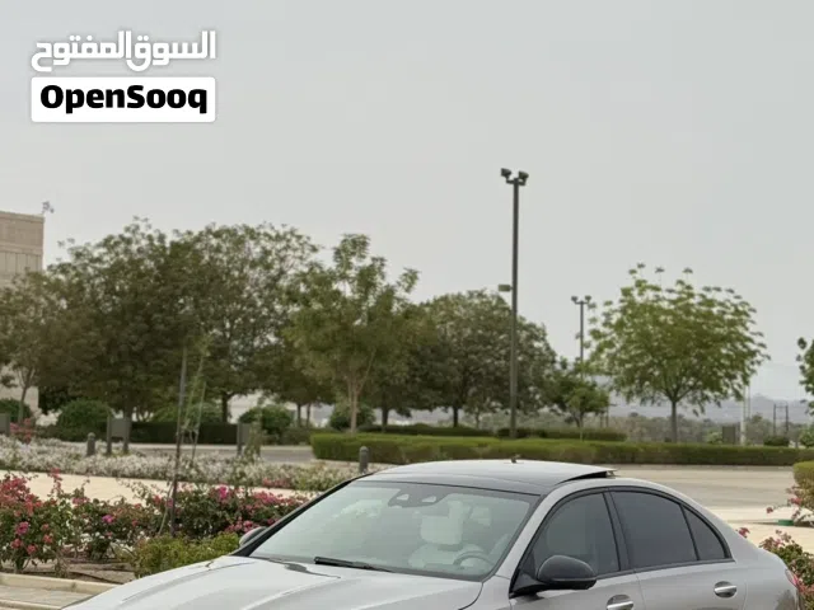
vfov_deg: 30.3
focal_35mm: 48
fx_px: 1129
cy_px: 305
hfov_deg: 39.7
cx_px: 407
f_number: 1.78
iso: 64
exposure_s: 1/675
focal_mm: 6.76
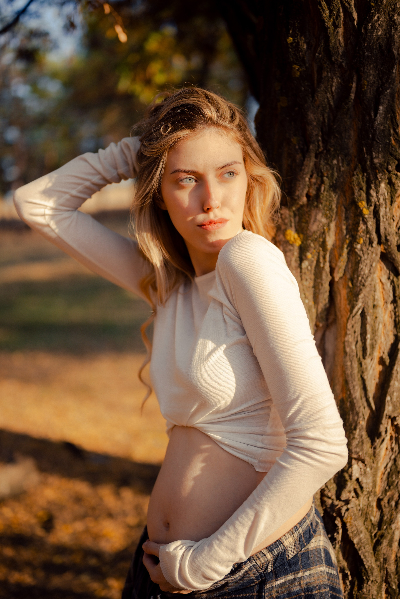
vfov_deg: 39.6
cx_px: 200
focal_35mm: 50
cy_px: 300
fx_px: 833
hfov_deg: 27.0
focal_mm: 50
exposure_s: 1/2500
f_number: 1.8
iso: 100
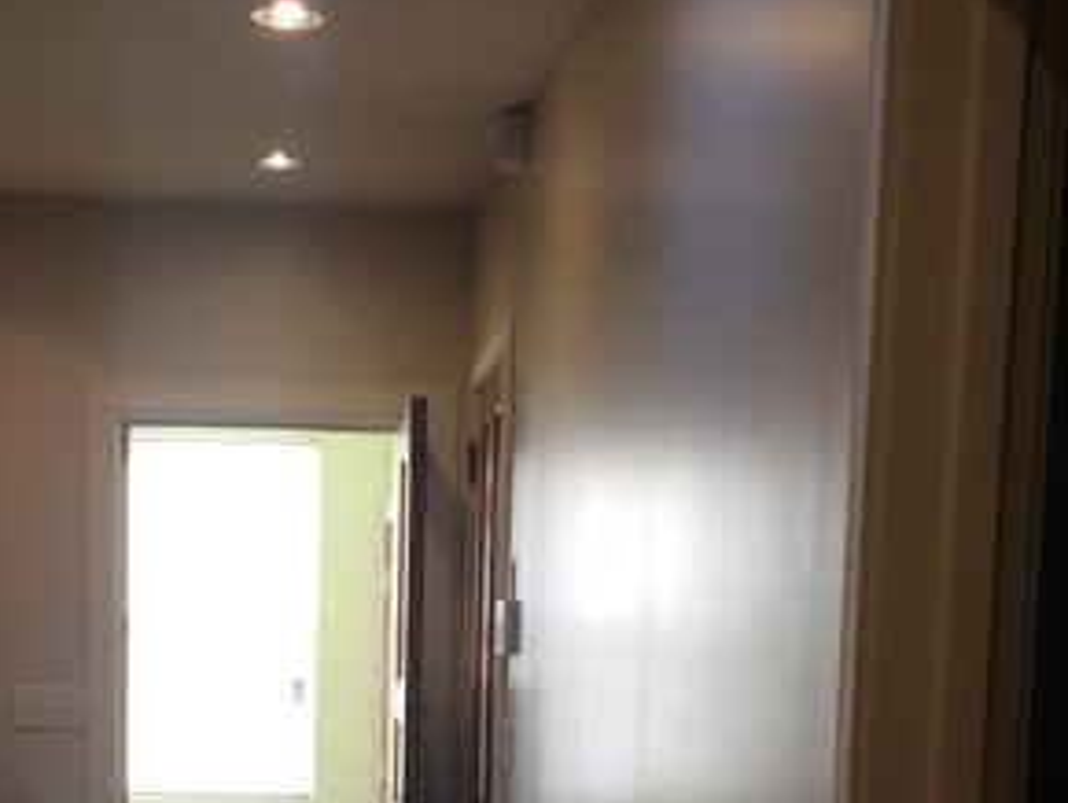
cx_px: 339
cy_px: 866
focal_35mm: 64
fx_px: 1976
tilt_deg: -6.5
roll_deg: -0.1
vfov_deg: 21.8
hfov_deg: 30.0
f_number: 2.2
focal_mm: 4.15
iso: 40
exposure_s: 1/60
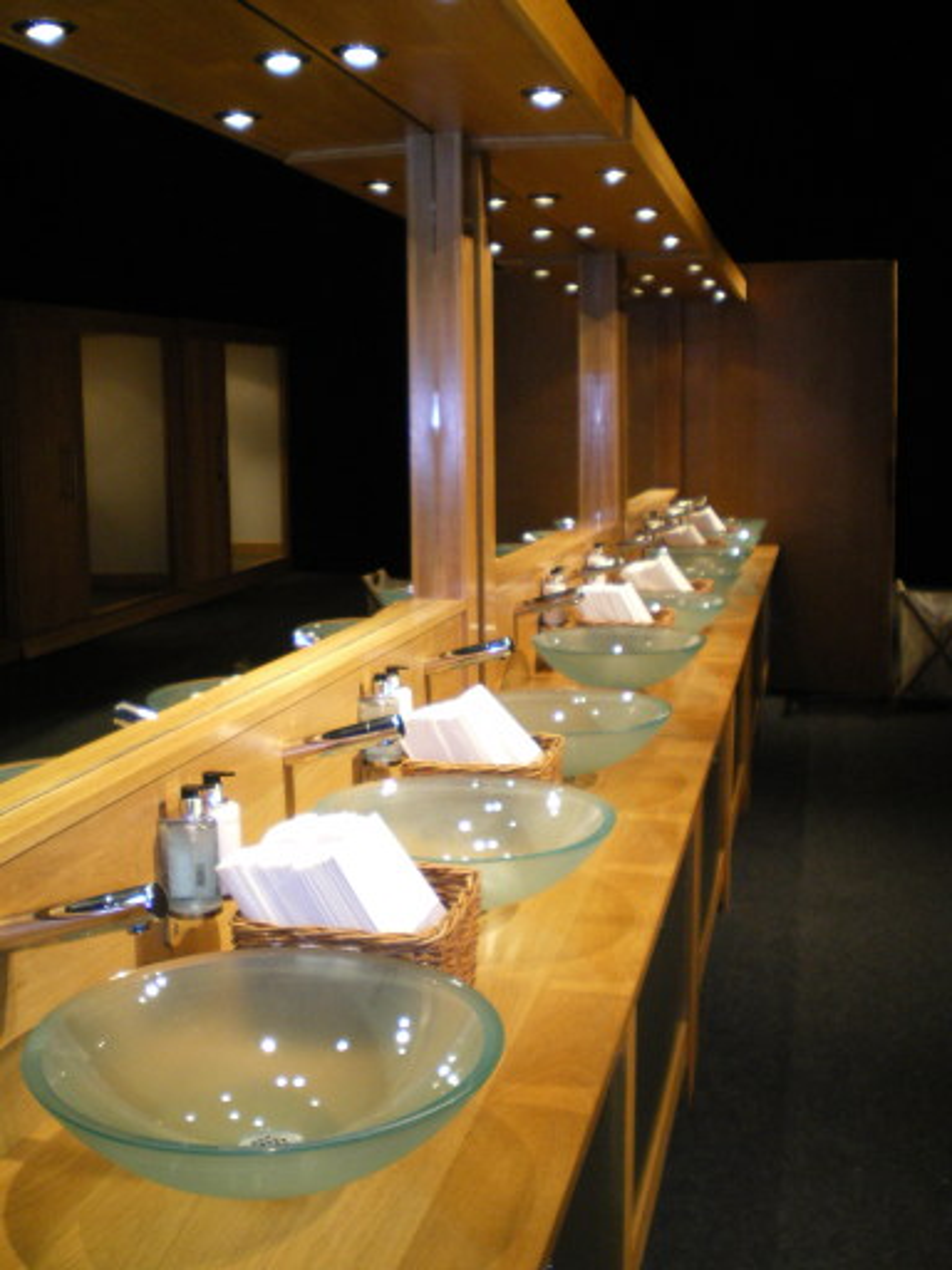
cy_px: 635
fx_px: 1393
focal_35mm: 38
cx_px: 476
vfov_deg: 49.0
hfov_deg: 37.7
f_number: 3.1
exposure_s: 1/50
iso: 250
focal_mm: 6.3
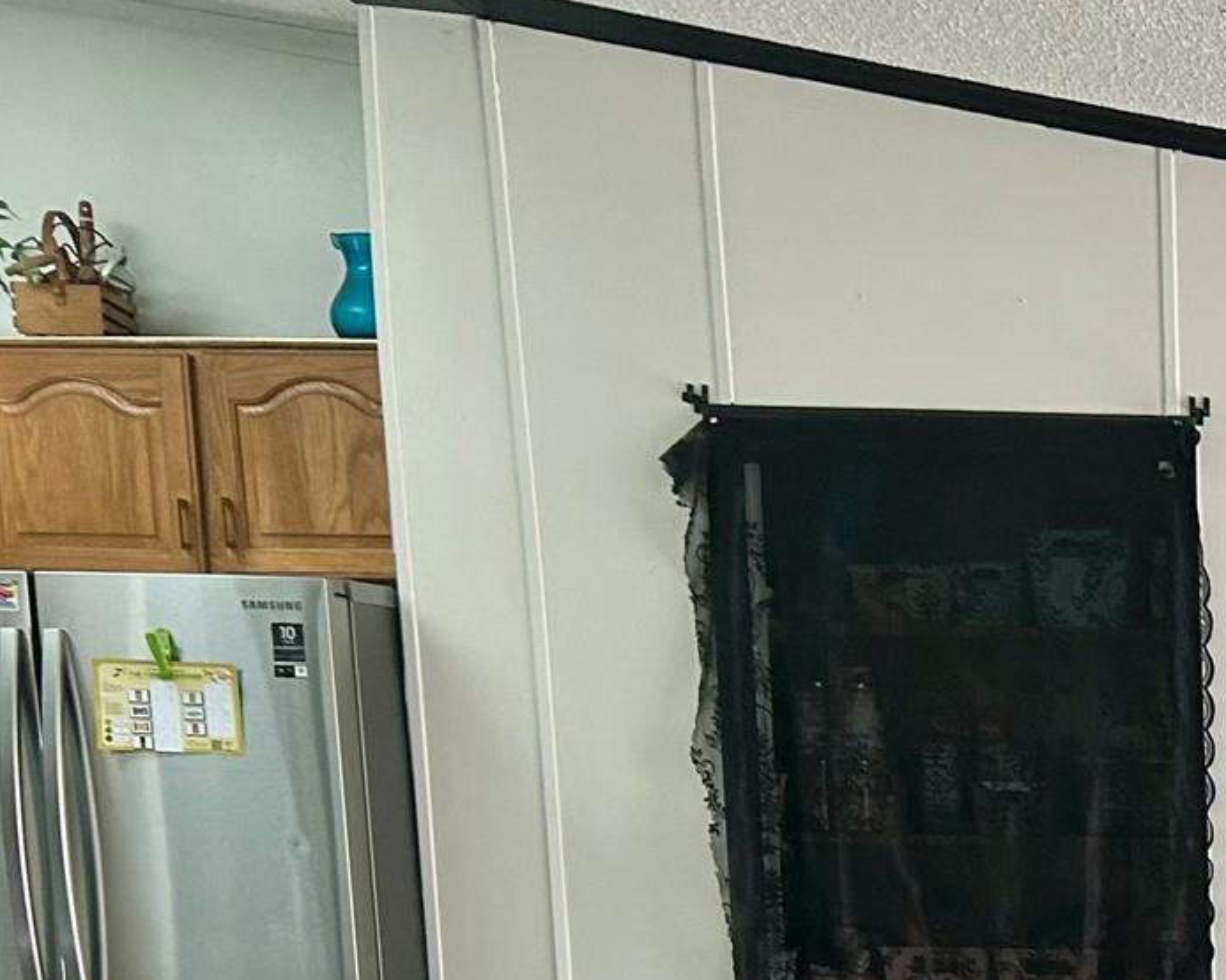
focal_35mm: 75
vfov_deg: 18.8
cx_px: 1750
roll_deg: +0.2
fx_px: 2721
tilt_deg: -8.2
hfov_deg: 21.9
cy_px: 1313
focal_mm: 5.7
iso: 100
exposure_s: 1/121
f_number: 1.5
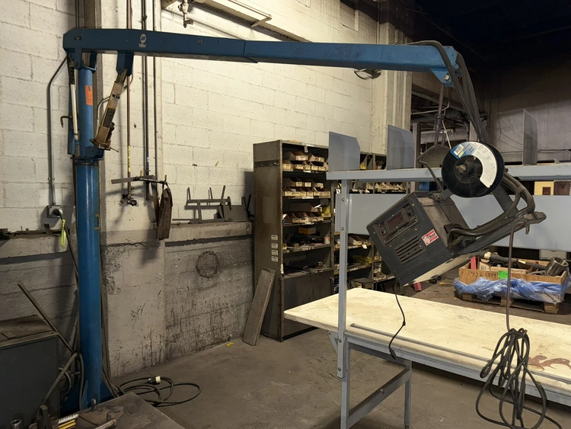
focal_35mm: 24
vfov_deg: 56.8
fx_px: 396
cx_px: 286
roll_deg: -0.4
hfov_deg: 71.6
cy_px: 214
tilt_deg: -2.4
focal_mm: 6.76
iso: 100
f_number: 1.78
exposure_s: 1/15
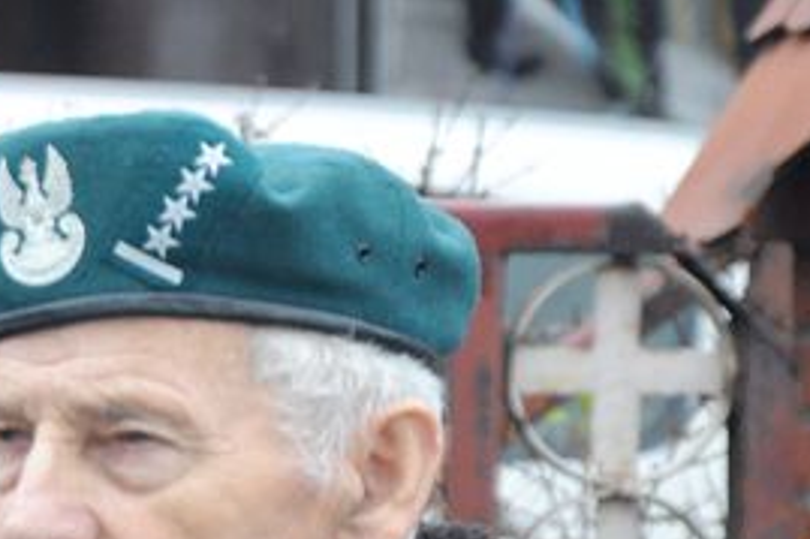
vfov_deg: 3.4
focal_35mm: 403
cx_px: -452
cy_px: 510
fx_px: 9052
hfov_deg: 5.1
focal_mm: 85
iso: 1600
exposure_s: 1/250
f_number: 5.6
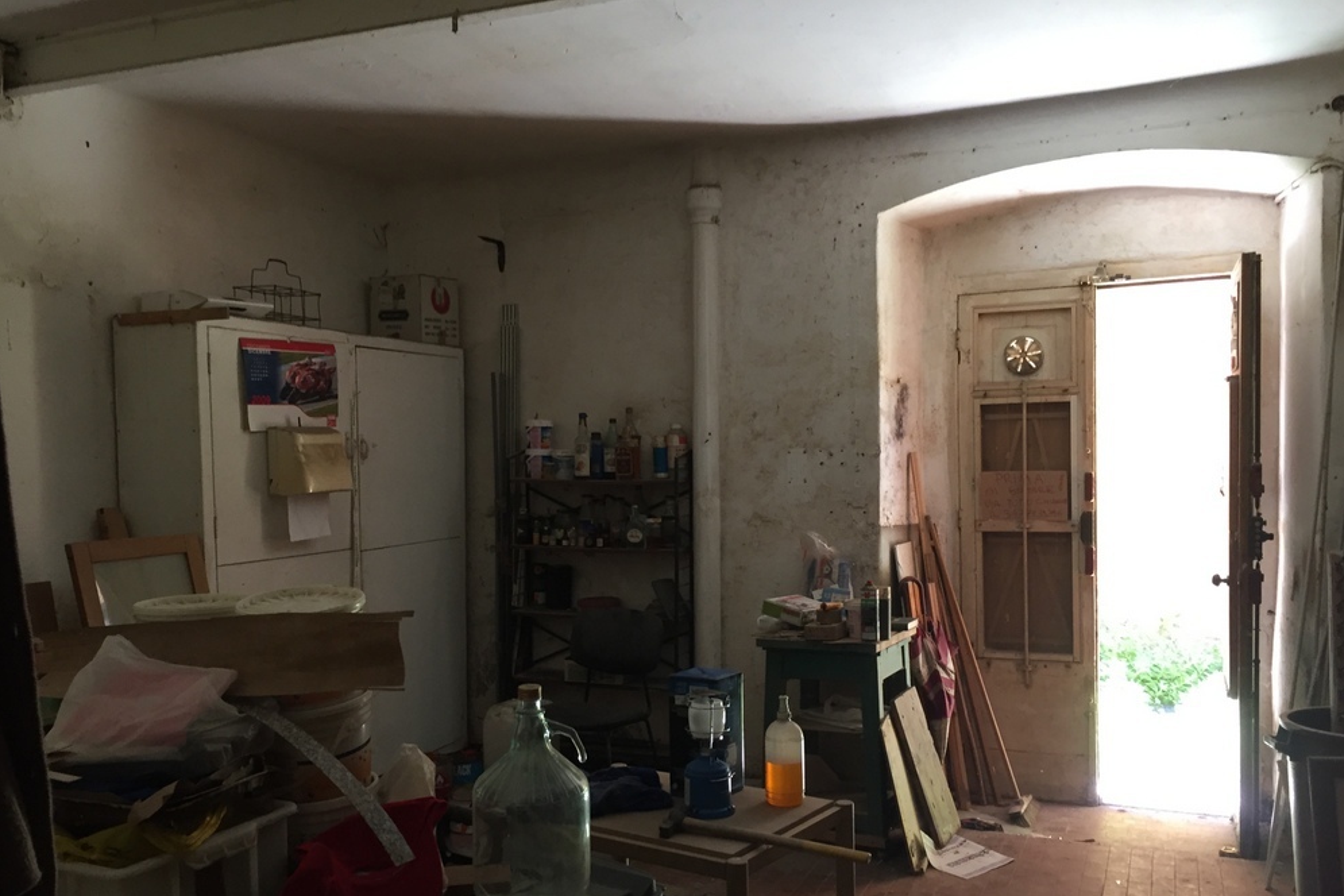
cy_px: 513
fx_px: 1157
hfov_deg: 60.3
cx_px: 683
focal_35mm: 31
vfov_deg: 42.2
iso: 125
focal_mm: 4.15
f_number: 2.2
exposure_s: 1/33
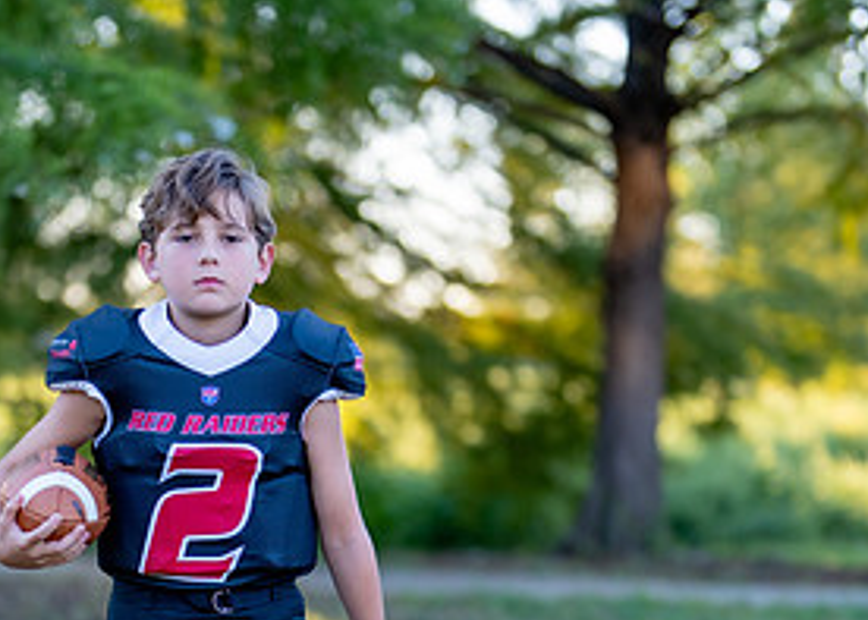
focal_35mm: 130
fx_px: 3204
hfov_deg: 15.4
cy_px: 675
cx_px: 256
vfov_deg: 10.9
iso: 100
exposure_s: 1/640
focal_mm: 50
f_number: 1.2
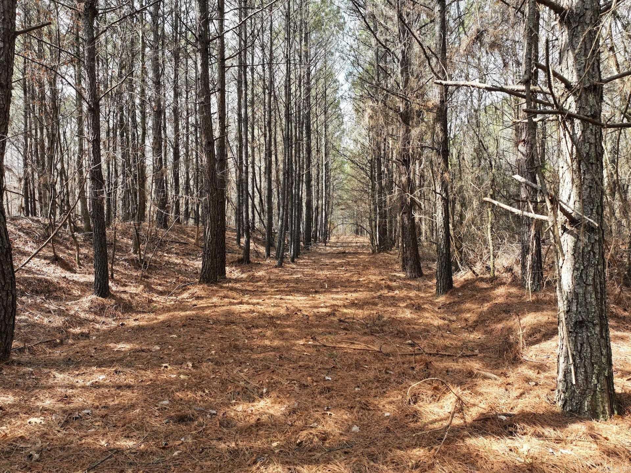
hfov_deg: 71.6
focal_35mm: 24
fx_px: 437
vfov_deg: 56.8
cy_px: 236
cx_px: 316
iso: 130
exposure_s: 1/240
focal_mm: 12.29
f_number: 2.8
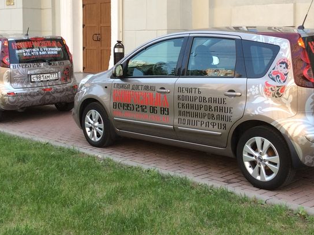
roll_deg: +1.6
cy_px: 49
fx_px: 534
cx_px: 155
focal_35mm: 59
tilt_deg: -2.4
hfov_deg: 32.7
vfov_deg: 24.4
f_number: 2.4
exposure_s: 1/222
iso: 32
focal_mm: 3.3
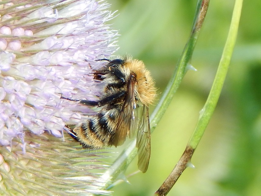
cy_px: 98
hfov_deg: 8.5
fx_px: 1750
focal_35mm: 232
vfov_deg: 6.4
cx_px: 130
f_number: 5.6
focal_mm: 41.7
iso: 125
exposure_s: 1/250
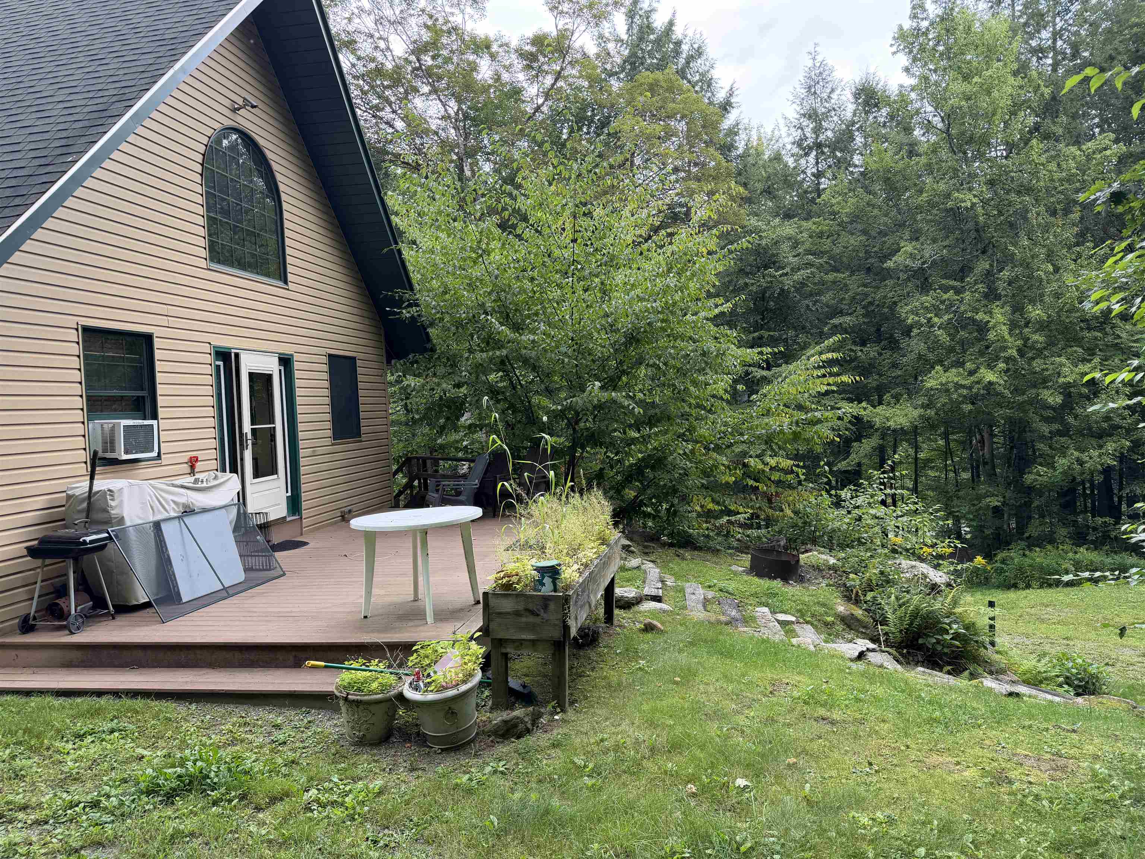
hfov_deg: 71.6
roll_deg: +3.3
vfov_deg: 56.8
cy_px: 430
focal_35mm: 24
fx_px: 794
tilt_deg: -1.2
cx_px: 572
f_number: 1.78
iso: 80
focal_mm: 6.76
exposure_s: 1/321
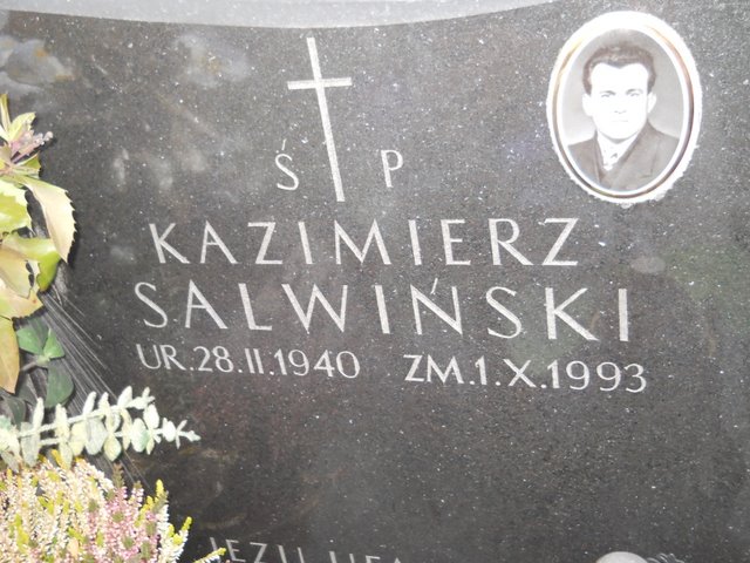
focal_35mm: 41
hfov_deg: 45.8
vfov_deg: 35.1
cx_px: 375
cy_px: 282
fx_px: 888
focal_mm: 6.72
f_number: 3.1
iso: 200
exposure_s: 1/30
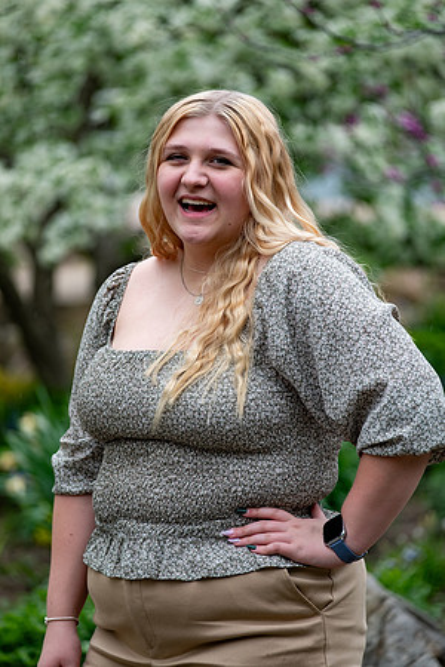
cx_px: 222
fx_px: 3448
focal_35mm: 186
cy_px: 334
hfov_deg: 7.4
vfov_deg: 11.1
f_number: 2.8
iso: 250
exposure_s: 1/500
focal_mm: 124.3
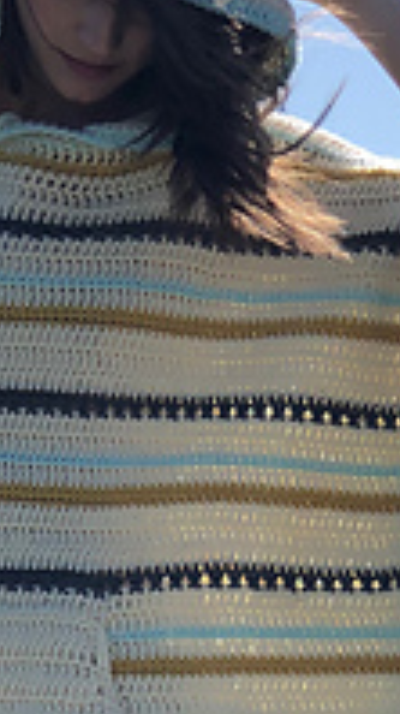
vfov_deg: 10.6
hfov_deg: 6.0
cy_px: 761
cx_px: 245
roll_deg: +0.0
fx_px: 3800
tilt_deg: -1.2
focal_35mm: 201
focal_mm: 6.6
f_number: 2.8
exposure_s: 1/883
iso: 20
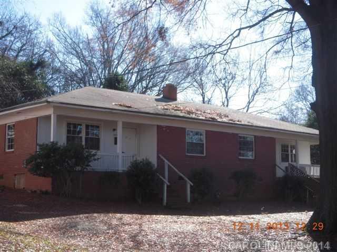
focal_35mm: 57
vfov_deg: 25.7
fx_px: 555
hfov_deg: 33.8
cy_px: 126
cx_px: 168
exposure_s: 1/320
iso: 100
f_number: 3.6
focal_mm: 9.4
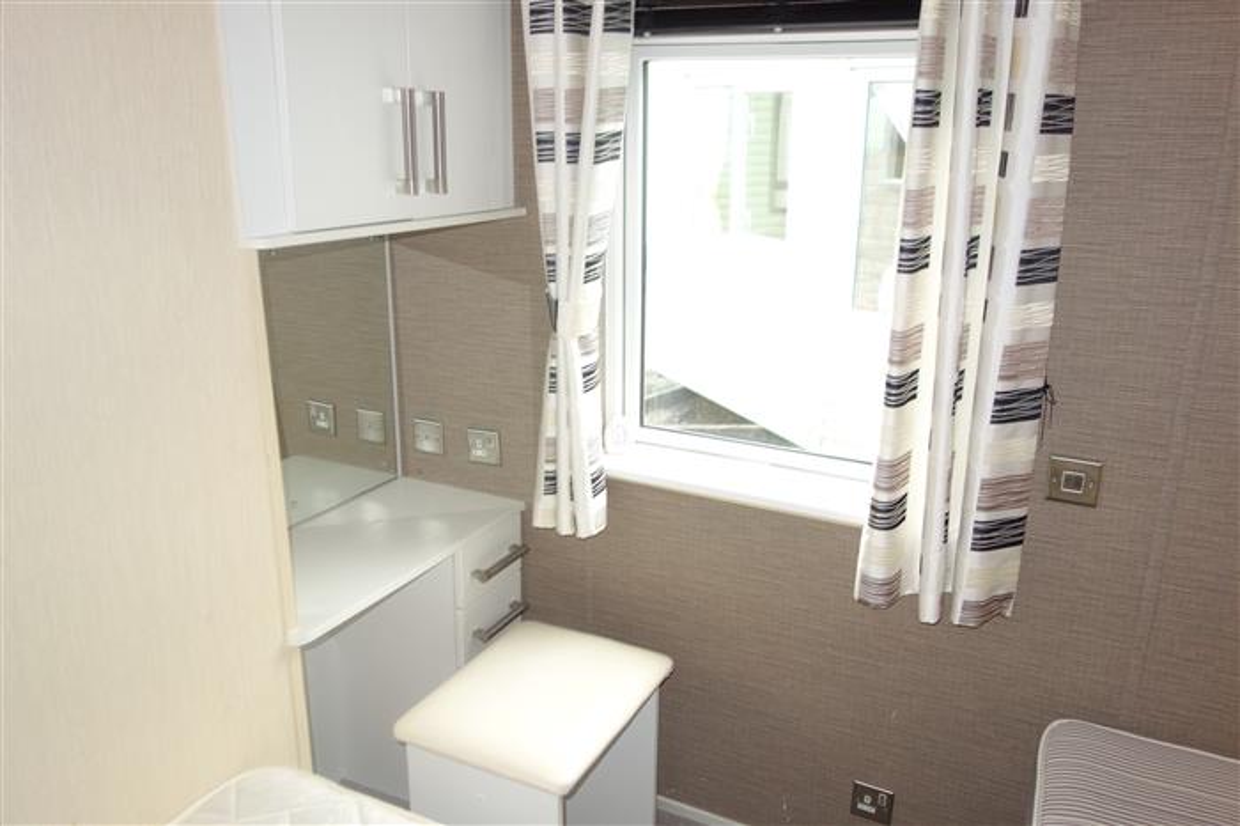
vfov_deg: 46.4
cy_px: 413
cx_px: 620
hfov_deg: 65.5
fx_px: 964
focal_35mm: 28
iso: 125
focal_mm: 10.4
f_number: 2.5
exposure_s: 1/100
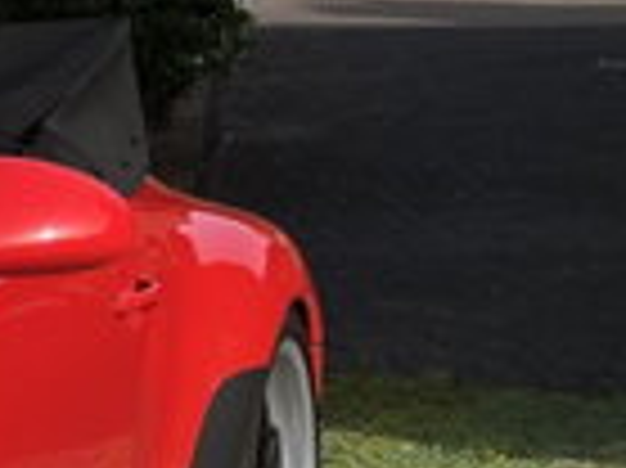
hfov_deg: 10.9
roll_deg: +1.7
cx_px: -842
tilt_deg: -10.3
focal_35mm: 155
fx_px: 2801
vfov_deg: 9.4
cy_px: 594
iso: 20
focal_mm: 3.99
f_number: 1.8
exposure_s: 1/716
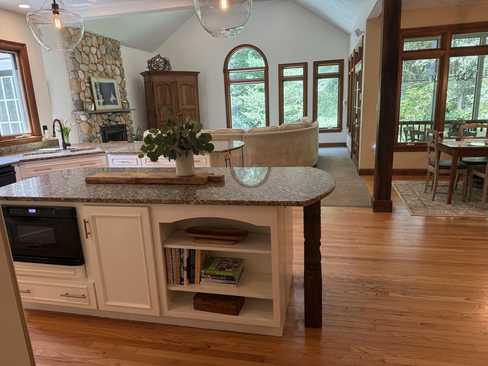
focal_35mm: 24
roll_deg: +2.8
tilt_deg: -12.9
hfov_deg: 71.6
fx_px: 338
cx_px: 244
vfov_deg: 56.8
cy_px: 183
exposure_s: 1/120
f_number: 1.78
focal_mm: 6.76
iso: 250
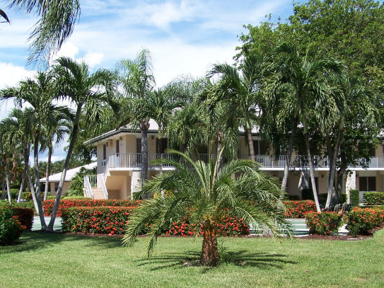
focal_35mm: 49
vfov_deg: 29.6
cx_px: 194
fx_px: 543
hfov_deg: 38.9
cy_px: 170
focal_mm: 6.3
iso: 80
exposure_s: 1/640
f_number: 4
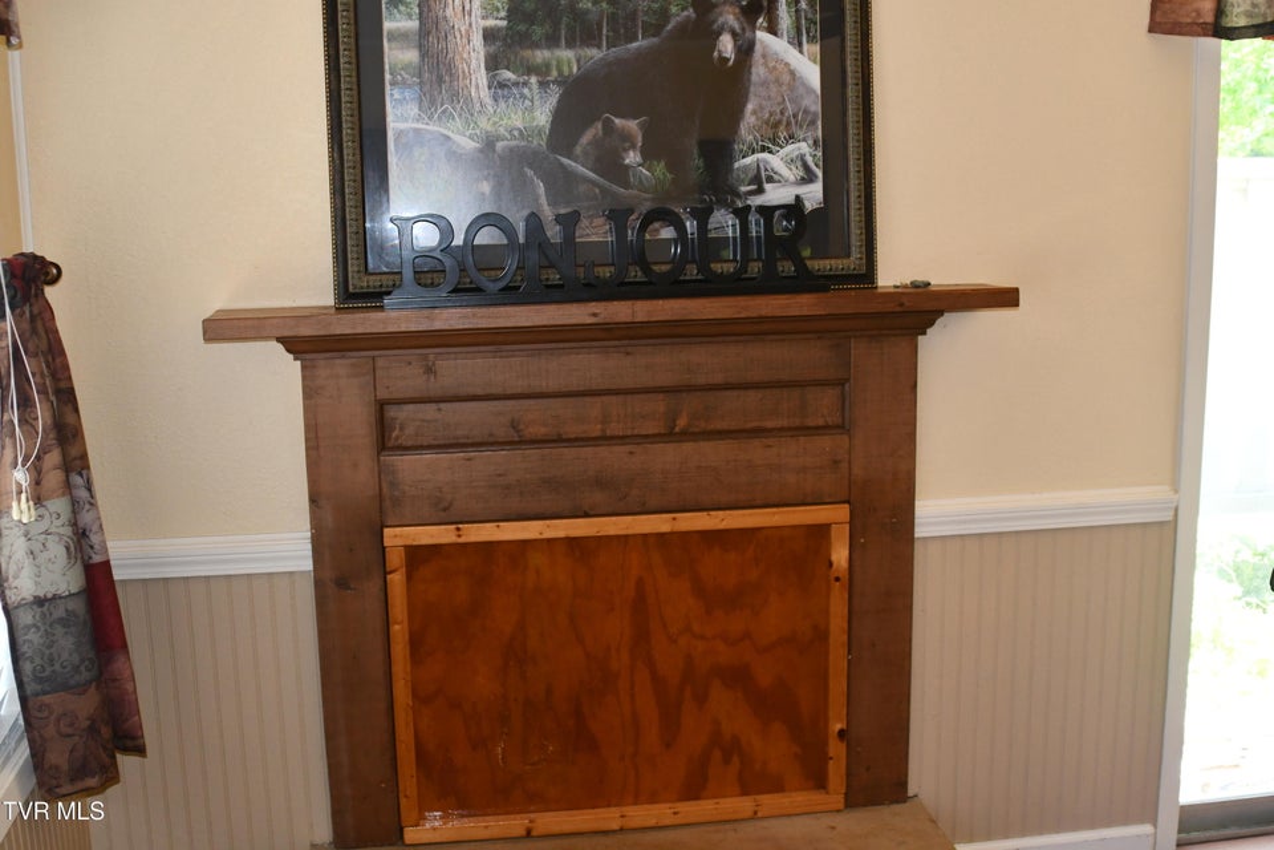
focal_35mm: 42
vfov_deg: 31.9
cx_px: 637
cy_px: 425
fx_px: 1486
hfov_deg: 46.4
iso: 1400
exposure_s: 1/60
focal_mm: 28
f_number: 3.5
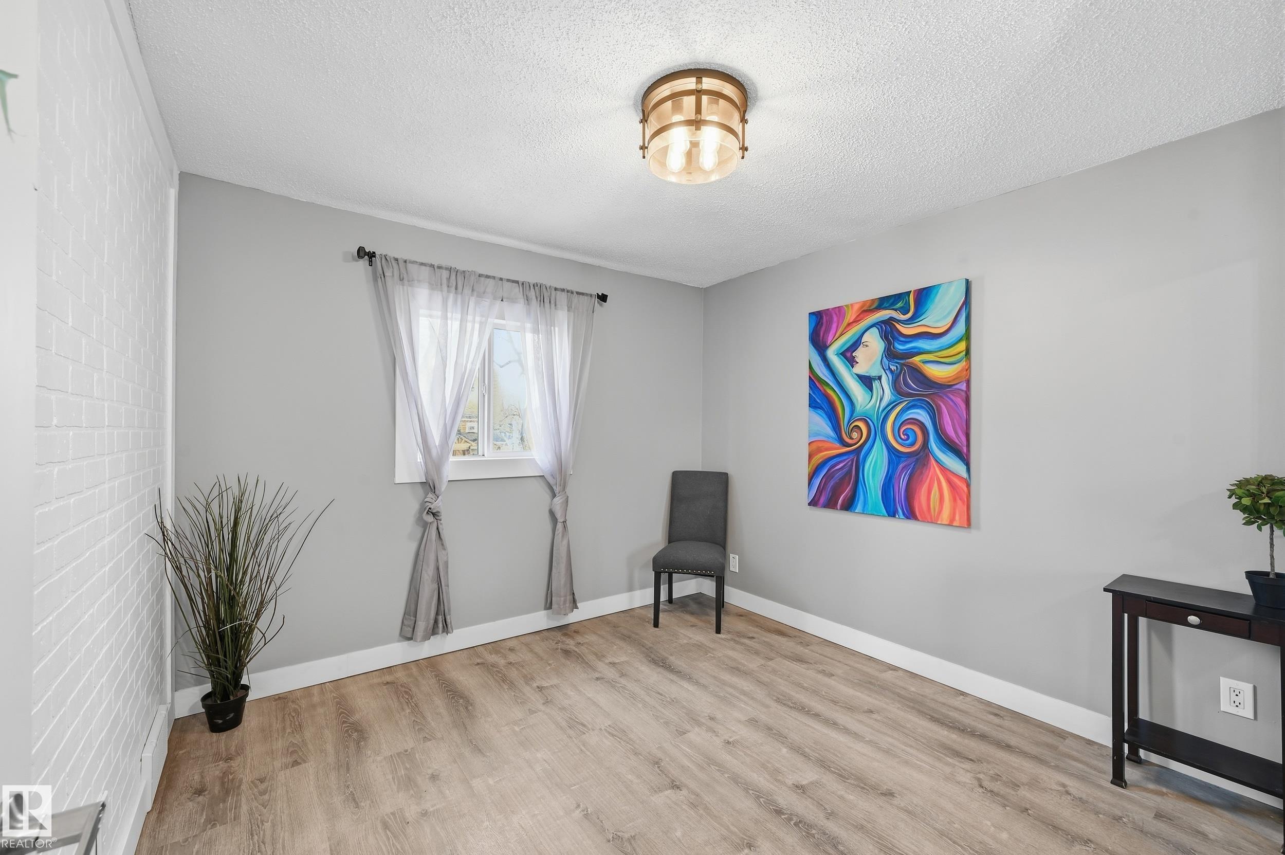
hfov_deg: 102.3
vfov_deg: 79.1
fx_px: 517
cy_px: 428
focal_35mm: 14
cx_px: 642
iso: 100
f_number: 8
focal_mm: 14.5
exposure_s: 1/8
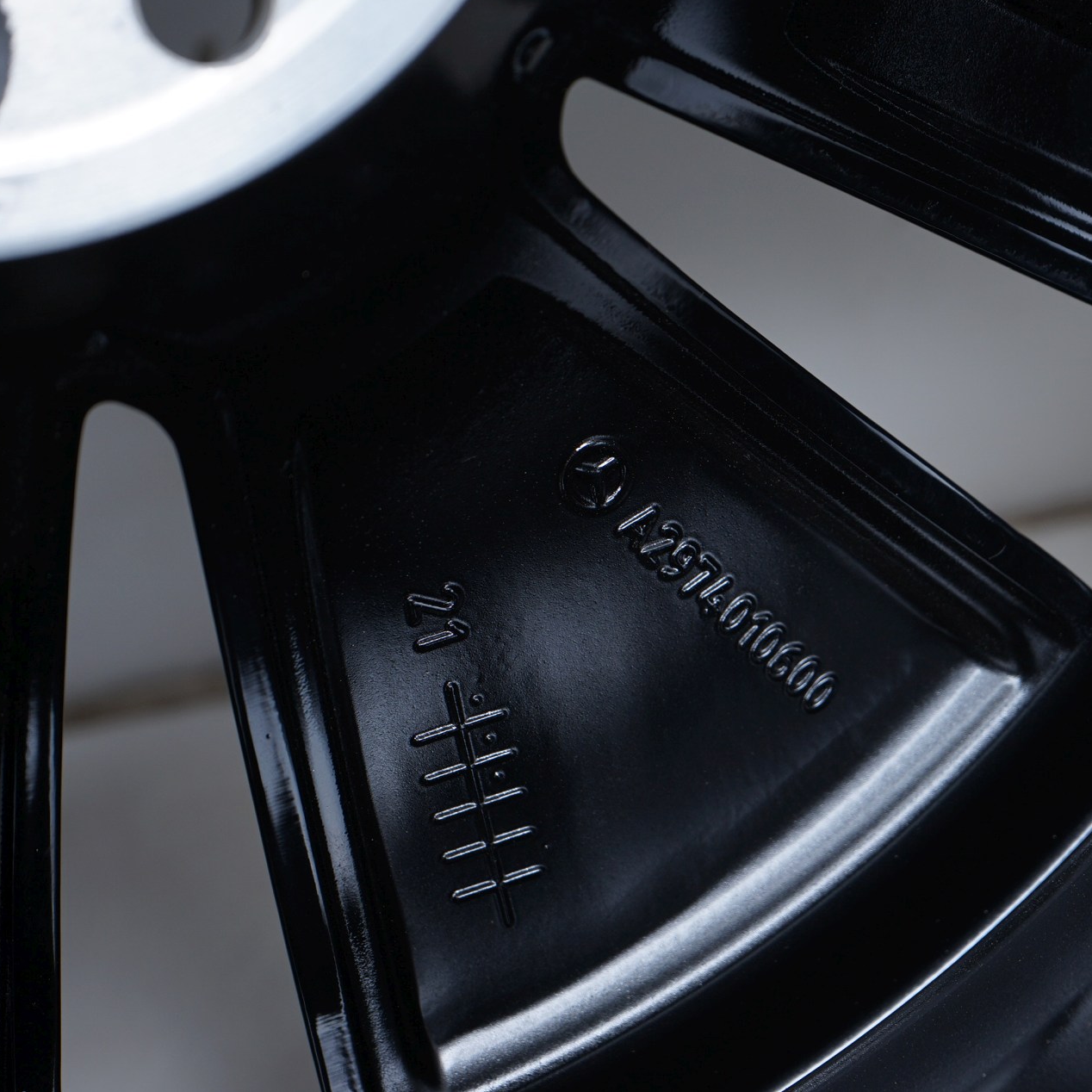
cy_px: 543
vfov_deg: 21.4
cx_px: 760
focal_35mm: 81
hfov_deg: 21.3
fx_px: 2891
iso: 250
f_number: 7.1
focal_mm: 63
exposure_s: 1/125
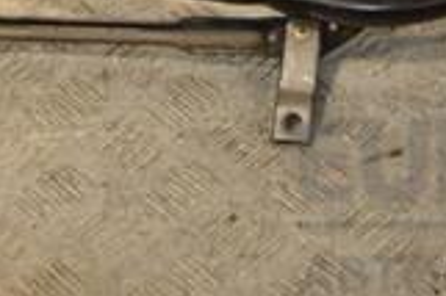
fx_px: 1658
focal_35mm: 134
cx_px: 247
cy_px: -207
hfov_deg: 15.3
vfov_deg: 9.8
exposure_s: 1/200
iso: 800
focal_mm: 24
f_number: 5
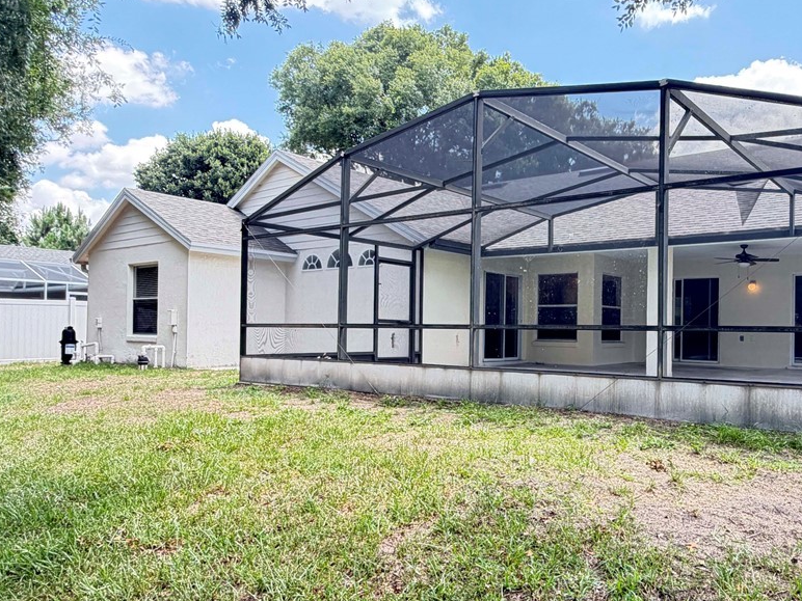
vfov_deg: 48.2
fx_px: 672
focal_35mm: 29
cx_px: 523
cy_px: 328
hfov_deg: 60.5
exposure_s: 1/121
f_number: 2.2
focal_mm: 2.22
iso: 80
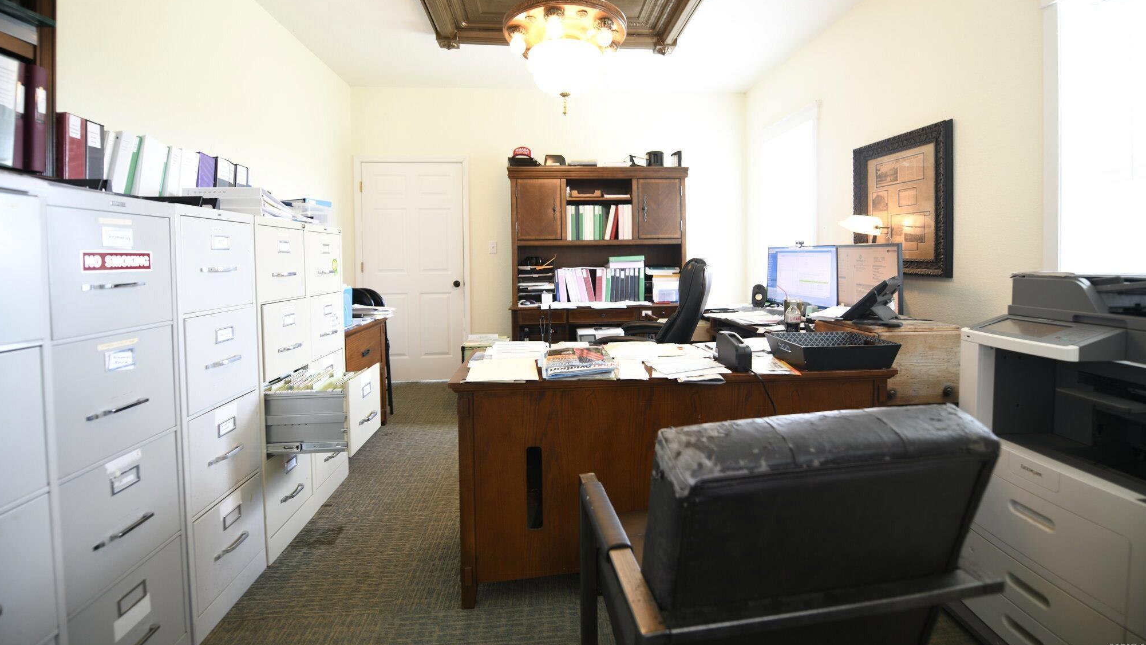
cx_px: 580
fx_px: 456
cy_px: 264
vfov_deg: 69.9
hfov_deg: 103.0
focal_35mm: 15
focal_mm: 14
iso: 200
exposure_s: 1/15
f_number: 2.8
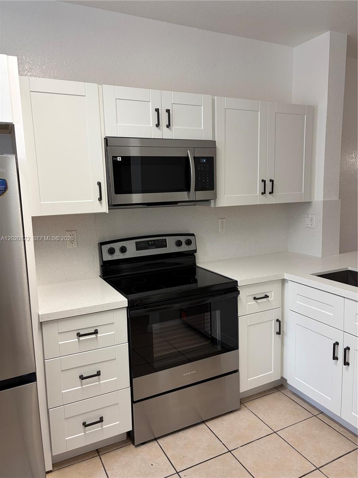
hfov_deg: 53.1
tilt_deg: -7.5
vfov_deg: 67.3
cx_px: 179
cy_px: 239
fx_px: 359
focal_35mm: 26
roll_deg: +1.2
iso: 125
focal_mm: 5.96
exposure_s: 1/60
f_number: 1.6
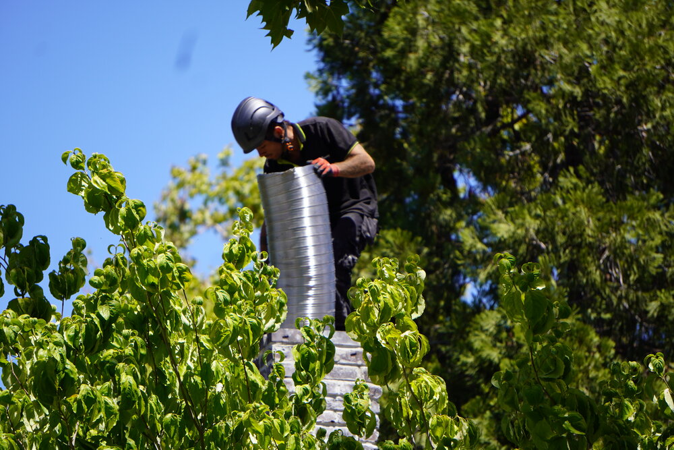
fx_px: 4438
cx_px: 337
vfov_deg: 5.8
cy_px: 225
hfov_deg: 8.7
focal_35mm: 237
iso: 100
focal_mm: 158
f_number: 6.3
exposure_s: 1/320
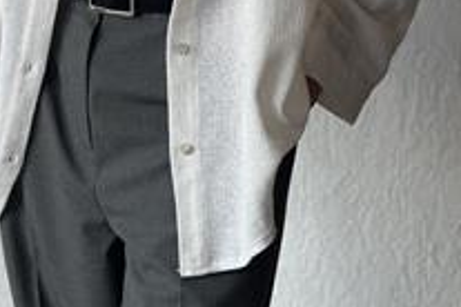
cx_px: 163
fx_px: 1319
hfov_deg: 19.8
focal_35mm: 103
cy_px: 0
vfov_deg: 13.1
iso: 125
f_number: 1.78
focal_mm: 6.86
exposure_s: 1/114
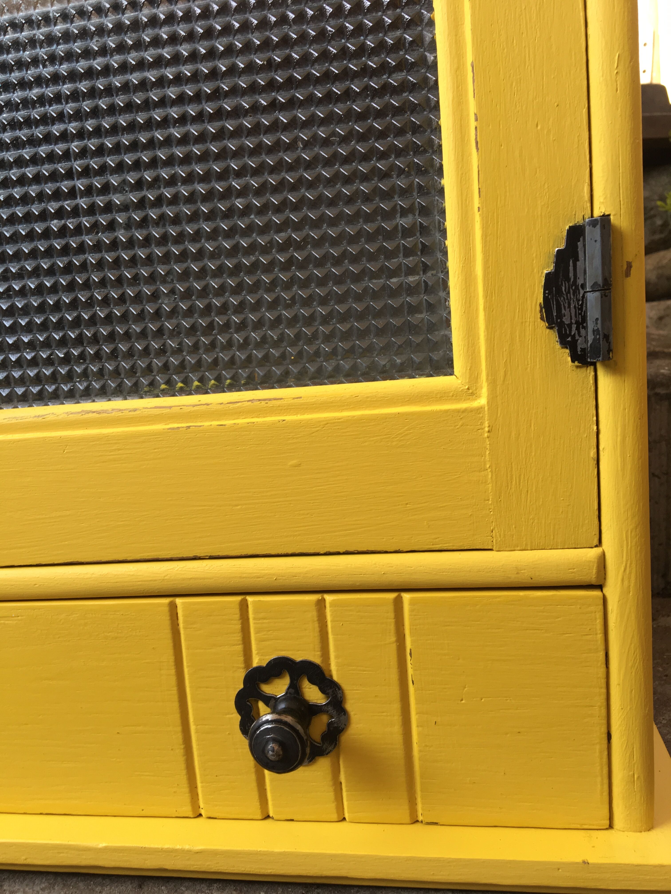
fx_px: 750
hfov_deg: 48.2
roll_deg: +4.8
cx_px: 336
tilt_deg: -7.5
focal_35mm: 29
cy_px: 447
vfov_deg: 61.7
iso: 32
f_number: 2.2
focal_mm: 4.15
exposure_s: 1/100
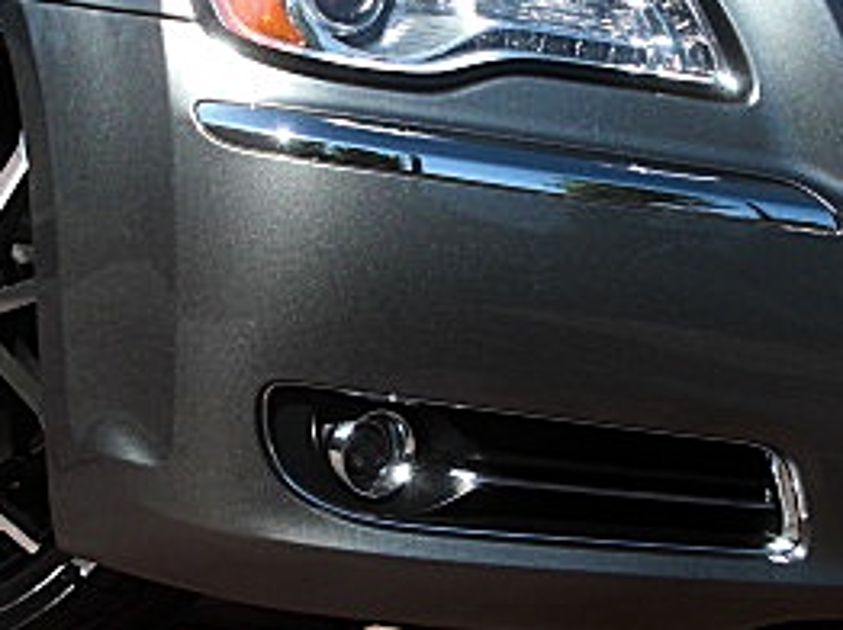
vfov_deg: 16.7
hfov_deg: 22.3
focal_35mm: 88
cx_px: 380
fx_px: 2141
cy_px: 219
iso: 50
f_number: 2.8
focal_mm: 6.3
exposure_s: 1/800
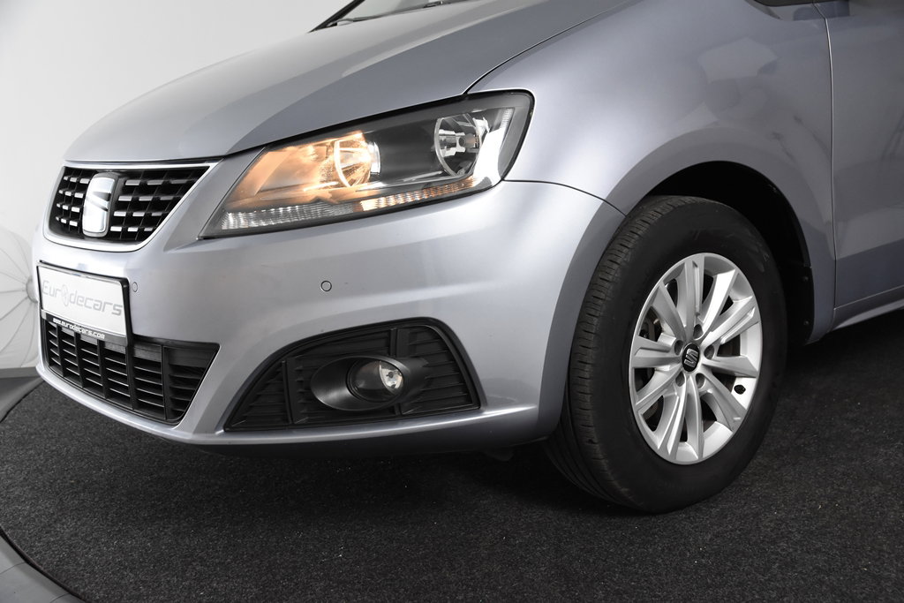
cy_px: 302
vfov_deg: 31.9
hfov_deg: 46.4
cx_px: 452
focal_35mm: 42
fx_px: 1055
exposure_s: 1/100
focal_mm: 28
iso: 1600
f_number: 5
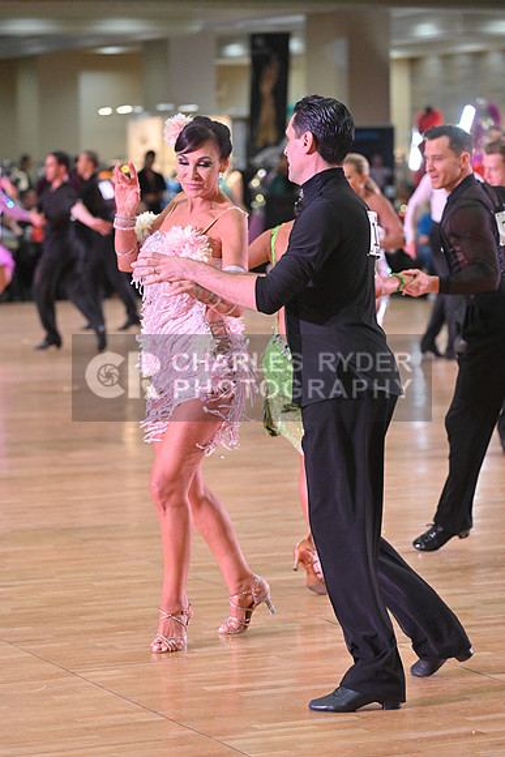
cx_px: 252
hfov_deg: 10.6
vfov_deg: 15.8
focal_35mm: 130
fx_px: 2734
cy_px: 378
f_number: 4.5
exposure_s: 1/400
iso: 4000
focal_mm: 130
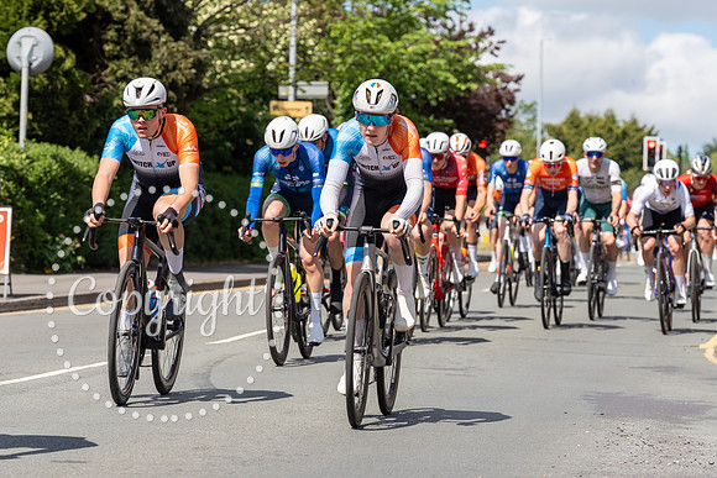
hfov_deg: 13.6
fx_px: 3010
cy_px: 187
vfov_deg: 9.1
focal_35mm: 151
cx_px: 349
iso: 250
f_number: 5.6
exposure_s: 1/1000
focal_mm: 124
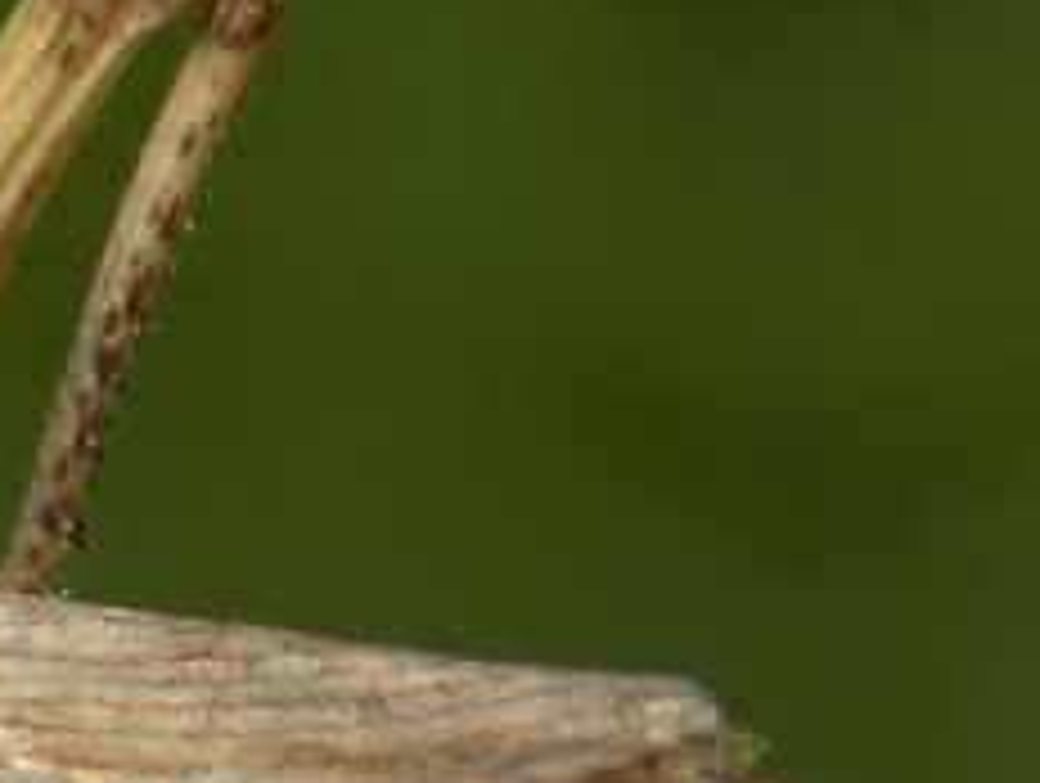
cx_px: -714
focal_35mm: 435
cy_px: 842
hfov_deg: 4.5
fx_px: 13089
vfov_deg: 3.4
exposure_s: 1/800
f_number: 4.8
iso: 80
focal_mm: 20.9
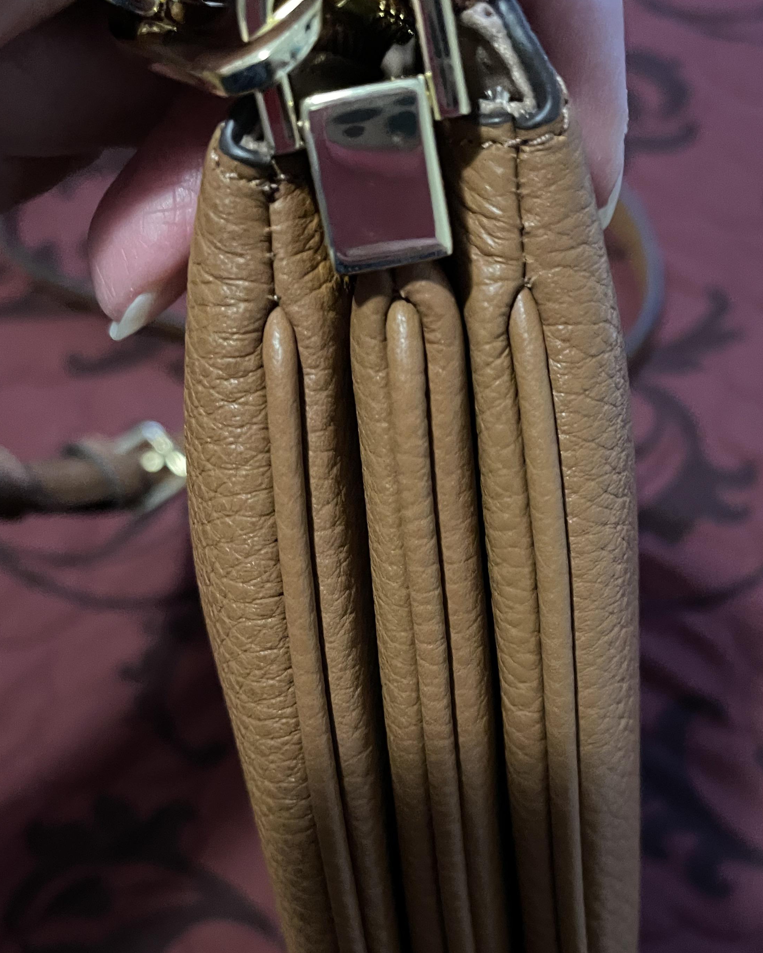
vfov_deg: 49.8
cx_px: 435
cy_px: 593
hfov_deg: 41.1
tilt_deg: -65.8
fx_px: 1016
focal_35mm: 36
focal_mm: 5.1
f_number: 1.6
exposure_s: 1/24
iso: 800
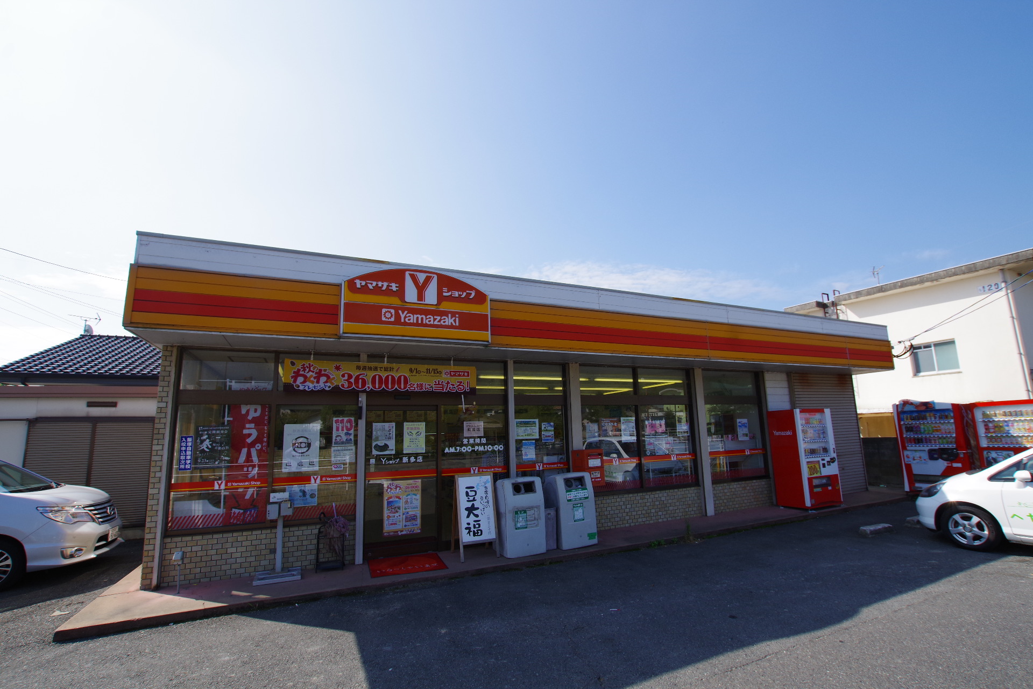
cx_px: 516
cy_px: 344
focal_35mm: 15
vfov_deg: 77.3
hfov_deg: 100.4
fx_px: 430
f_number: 7.1
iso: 200
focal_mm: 10
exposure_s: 1/320
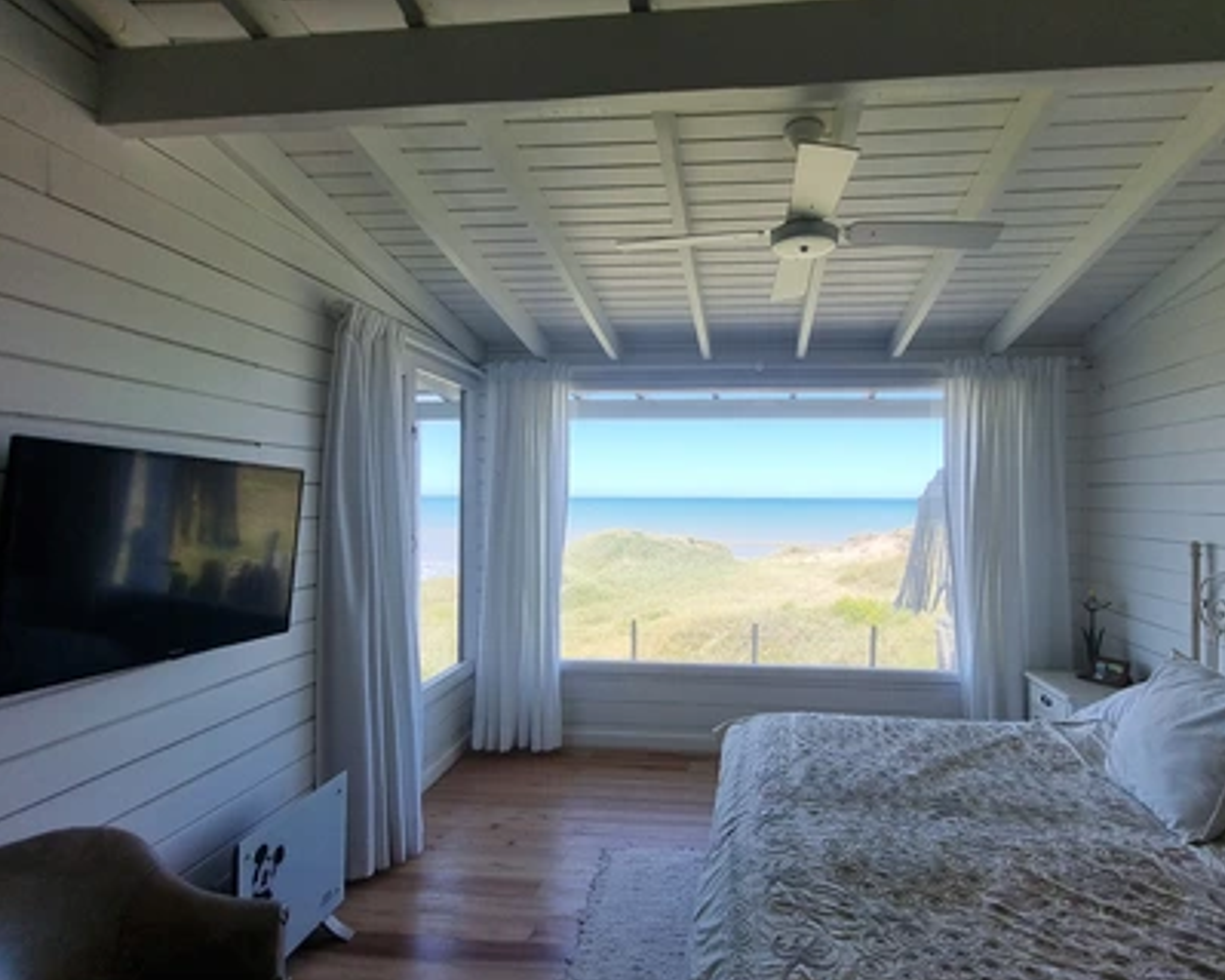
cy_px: 495
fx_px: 507
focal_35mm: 14
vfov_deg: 88.0
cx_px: 672
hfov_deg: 100.4
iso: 50
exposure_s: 1/487
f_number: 2.2
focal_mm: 1.74
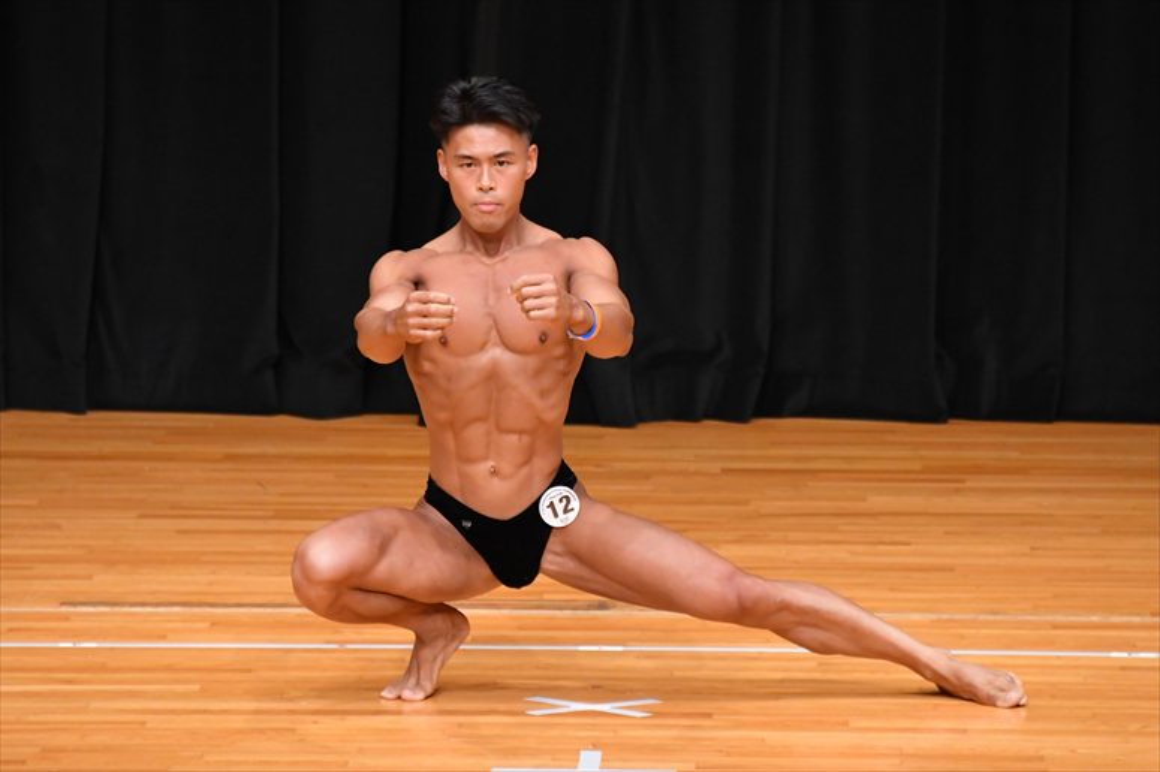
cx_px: 580
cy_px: 386
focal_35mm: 450
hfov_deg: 4.6
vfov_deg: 3.1
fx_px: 14493
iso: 4000
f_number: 5.6
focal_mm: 300
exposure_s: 1/400
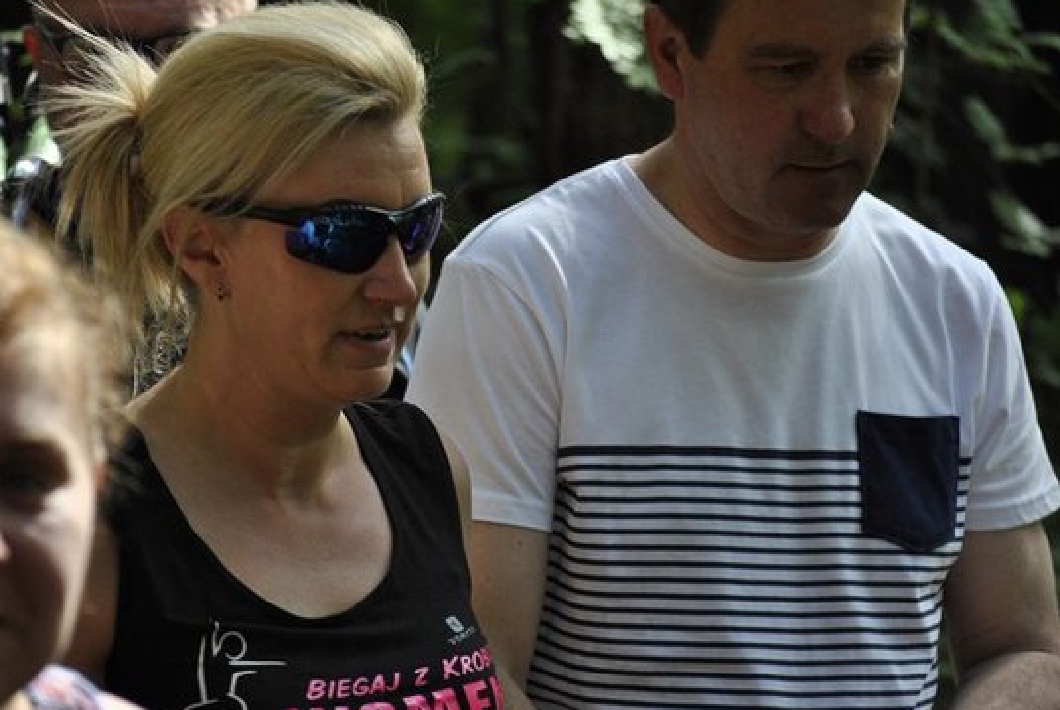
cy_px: 347
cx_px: 420
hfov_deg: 12.3
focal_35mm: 167
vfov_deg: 8.3
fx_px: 4925
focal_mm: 92
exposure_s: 1/500
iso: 450
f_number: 4.5
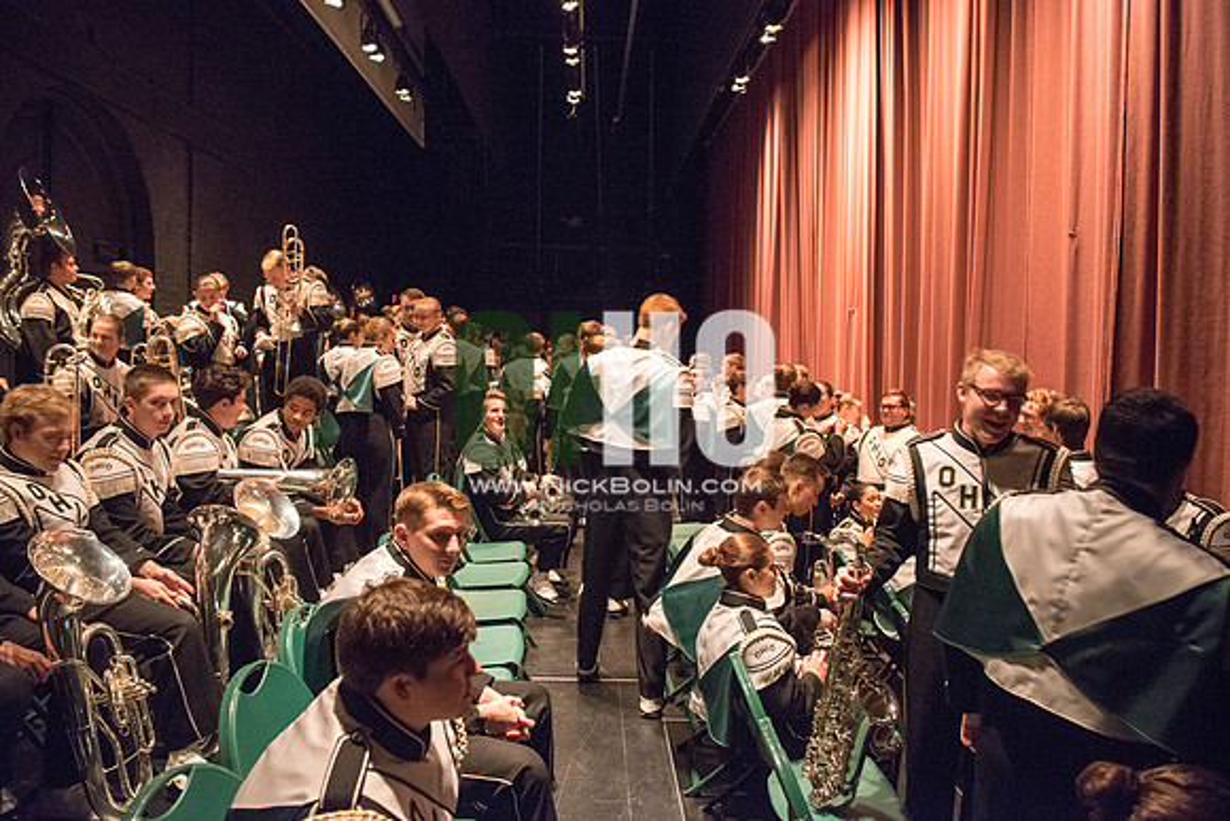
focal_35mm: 24
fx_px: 820
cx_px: 615
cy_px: 410
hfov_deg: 73.7
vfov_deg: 53.2
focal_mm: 24
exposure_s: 1/60
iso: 4000
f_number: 3.5
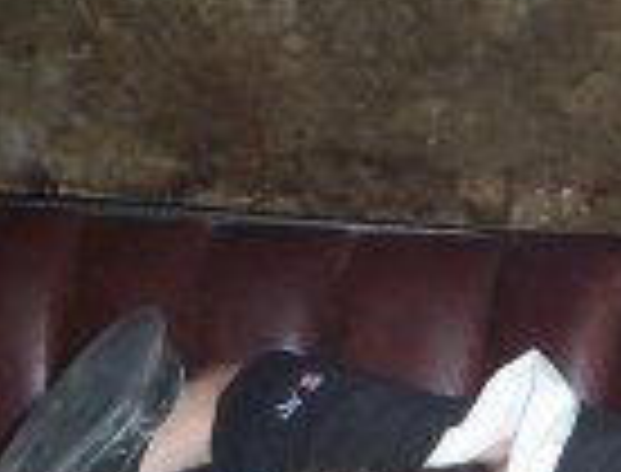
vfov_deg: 12.8
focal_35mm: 112
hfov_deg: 17.2
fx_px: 2020
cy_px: 656
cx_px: 554
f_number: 4.5
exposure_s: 1/60
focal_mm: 4.99
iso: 140
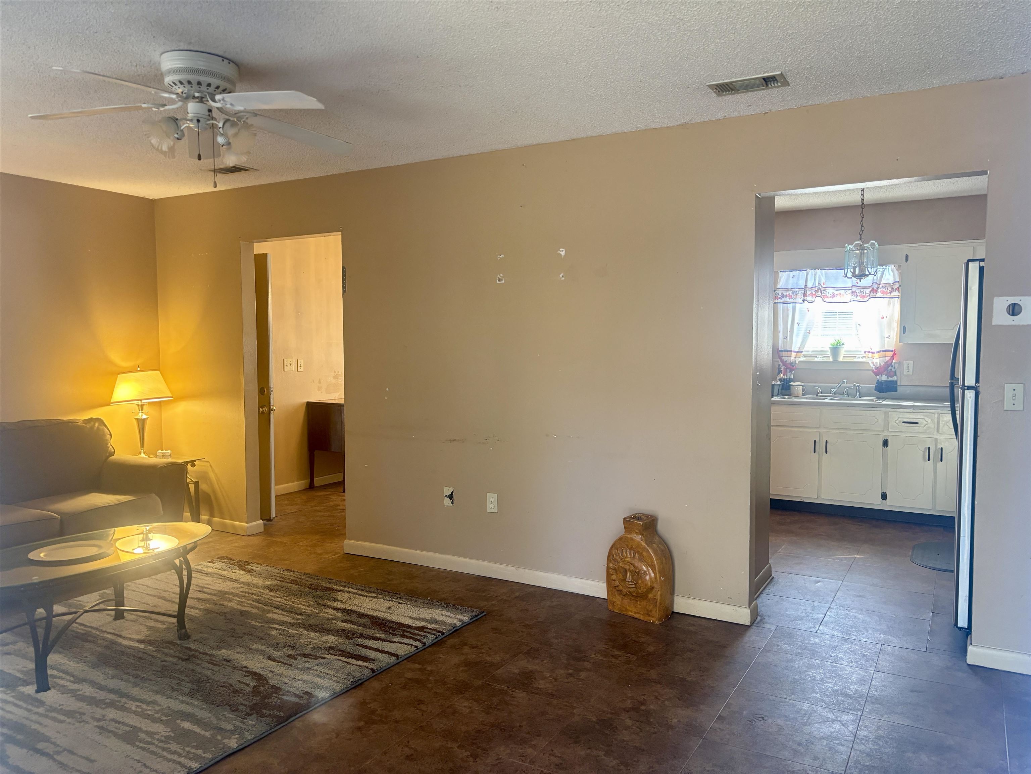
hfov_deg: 67.3
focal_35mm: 26
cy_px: 387
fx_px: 774
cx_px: 516
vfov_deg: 53.1
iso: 250
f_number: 1.6
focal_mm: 5.96
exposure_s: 1/60
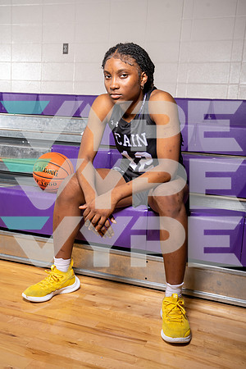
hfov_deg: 35.1
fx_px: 389
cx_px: 123
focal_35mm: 38
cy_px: 184
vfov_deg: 50.7
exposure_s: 1/250
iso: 320
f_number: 7.1
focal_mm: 38
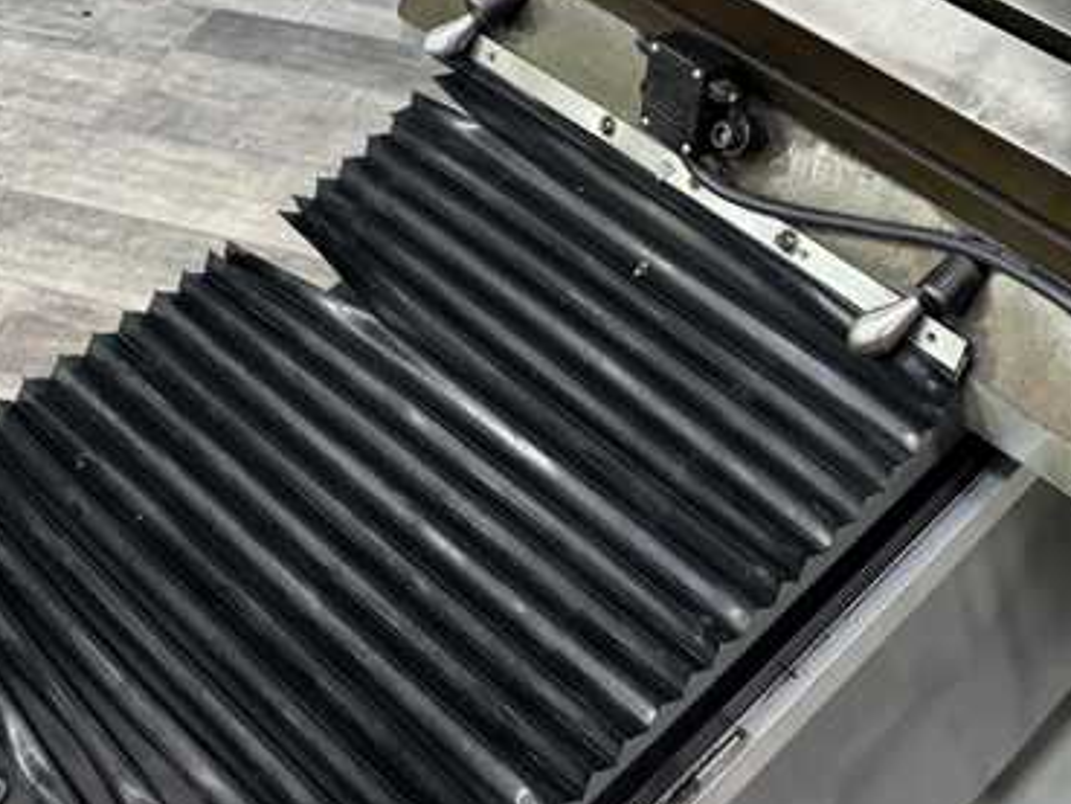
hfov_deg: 33.4
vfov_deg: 27.1
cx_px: 1094
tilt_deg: -42.4
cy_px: 90
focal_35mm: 52
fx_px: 1609
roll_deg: +4.1
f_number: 1.78
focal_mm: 6.76
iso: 400
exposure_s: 1/60
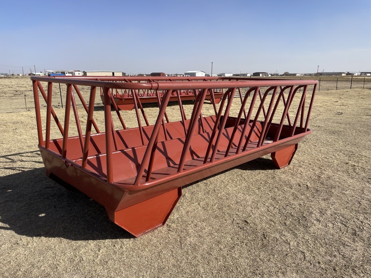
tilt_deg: -12.6
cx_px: 186
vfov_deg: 53.1
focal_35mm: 26
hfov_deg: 67.3
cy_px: 139
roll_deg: +0.8
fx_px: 279
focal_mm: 4.2
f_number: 1.6
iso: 32
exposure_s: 1/4132
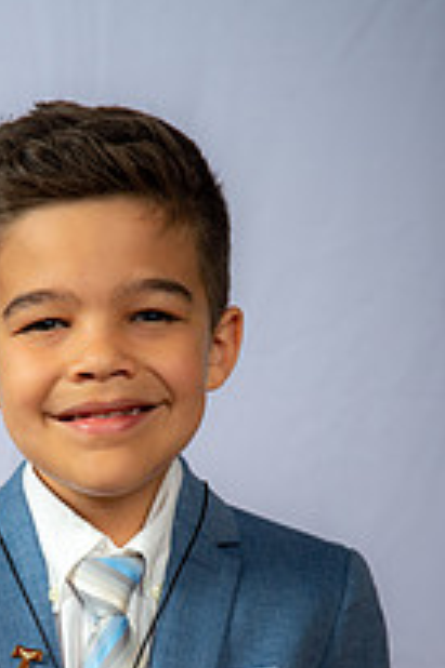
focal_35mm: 170
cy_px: 639
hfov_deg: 8.1
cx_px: 106
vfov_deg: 12.0
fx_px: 3157
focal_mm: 78
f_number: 6.3
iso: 250
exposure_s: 1/200
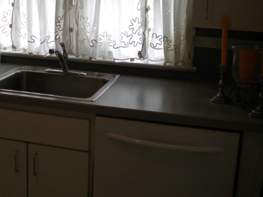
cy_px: 54
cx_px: 62
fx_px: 418
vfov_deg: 26.3
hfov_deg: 34.1
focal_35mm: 55
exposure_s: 1/102
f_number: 3.1
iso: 80
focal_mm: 6.3
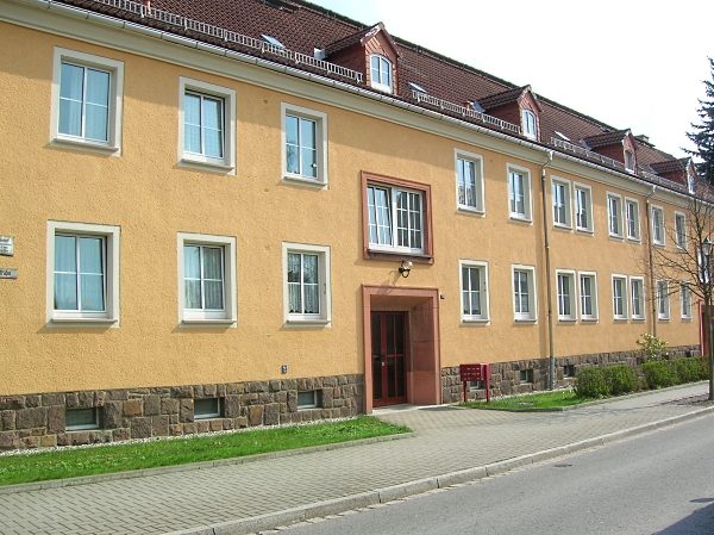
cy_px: 268
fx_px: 701
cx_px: 357
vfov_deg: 41.7
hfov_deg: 54.0
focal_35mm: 34
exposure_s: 1/284
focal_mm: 5.7
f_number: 4.9
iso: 50
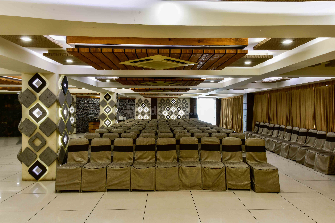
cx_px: 168
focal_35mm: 27
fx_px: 251
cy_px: 112
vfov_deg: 47.9
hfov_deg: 67.4
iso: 100
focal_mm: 18
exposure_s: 1.6
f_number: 16
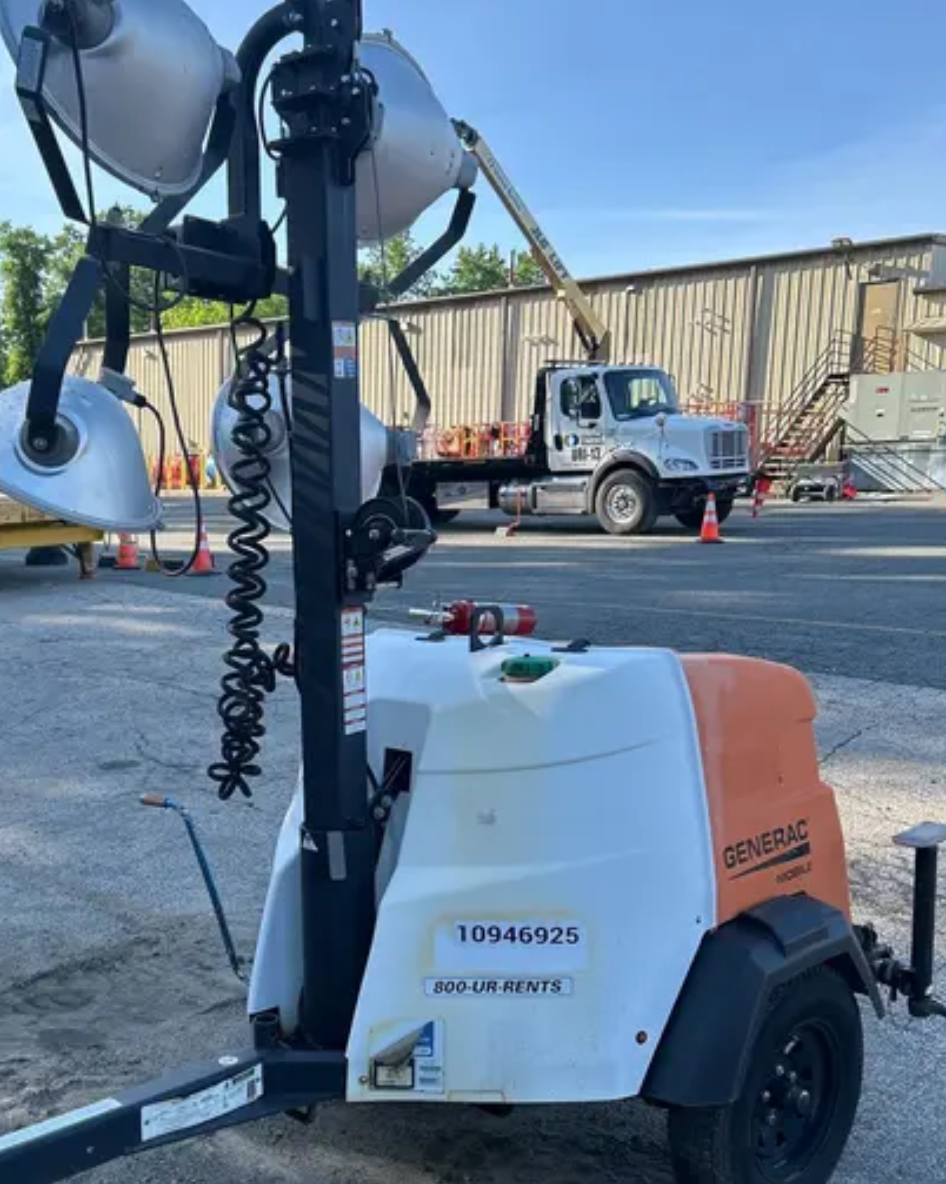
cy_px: 729
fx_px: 1296
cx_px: 339
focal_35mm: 37
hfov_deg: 39.8
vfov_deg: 48.7
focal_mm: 5.7
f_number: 1.5
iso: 50
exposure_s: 1/1038
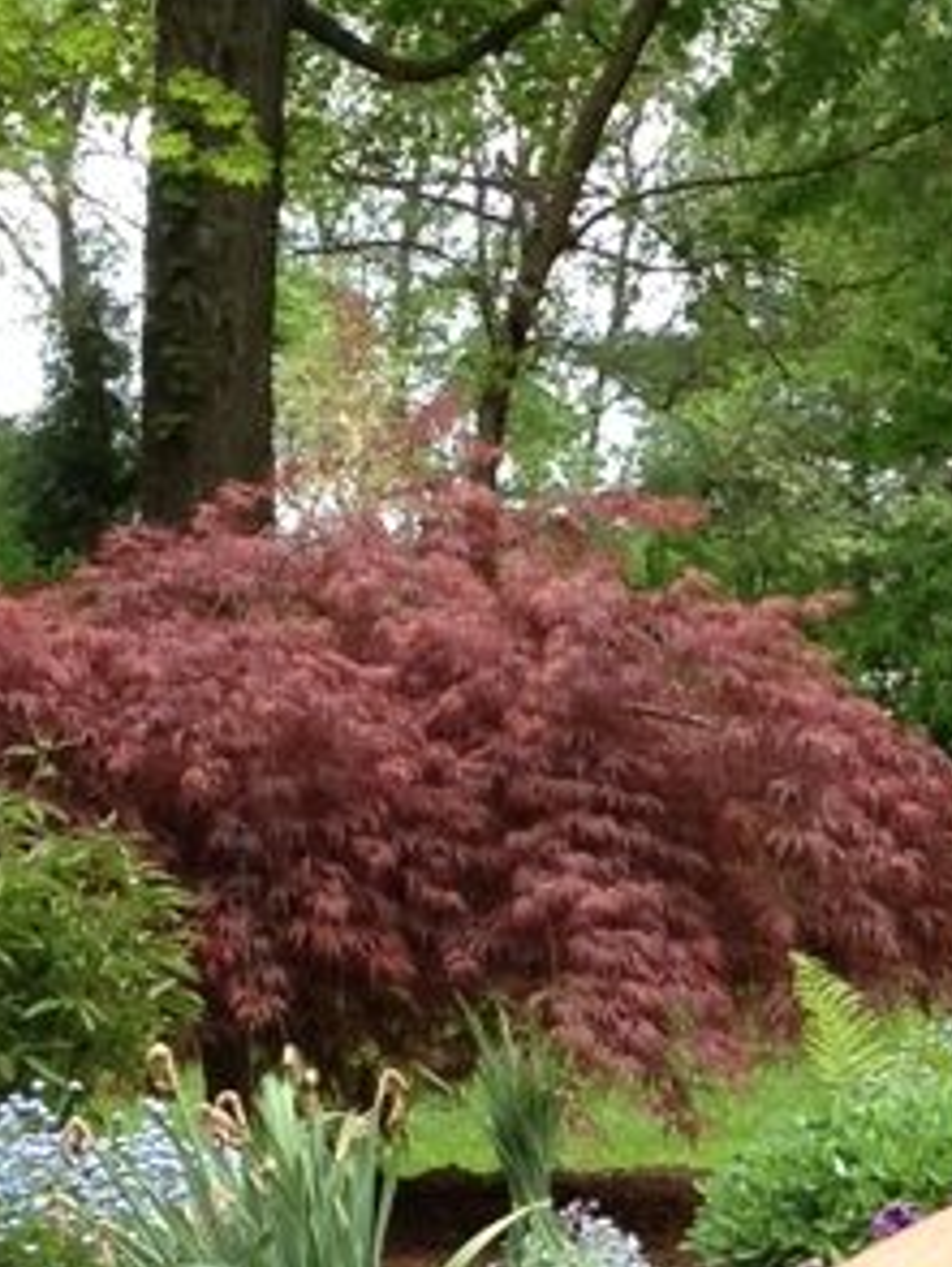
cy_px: 1754
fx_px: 7103
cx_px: 1370
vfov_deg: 9.9
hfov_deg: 7.5
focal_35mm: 194
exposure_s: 1/258
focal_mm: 4.28
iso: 64
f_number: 2.4
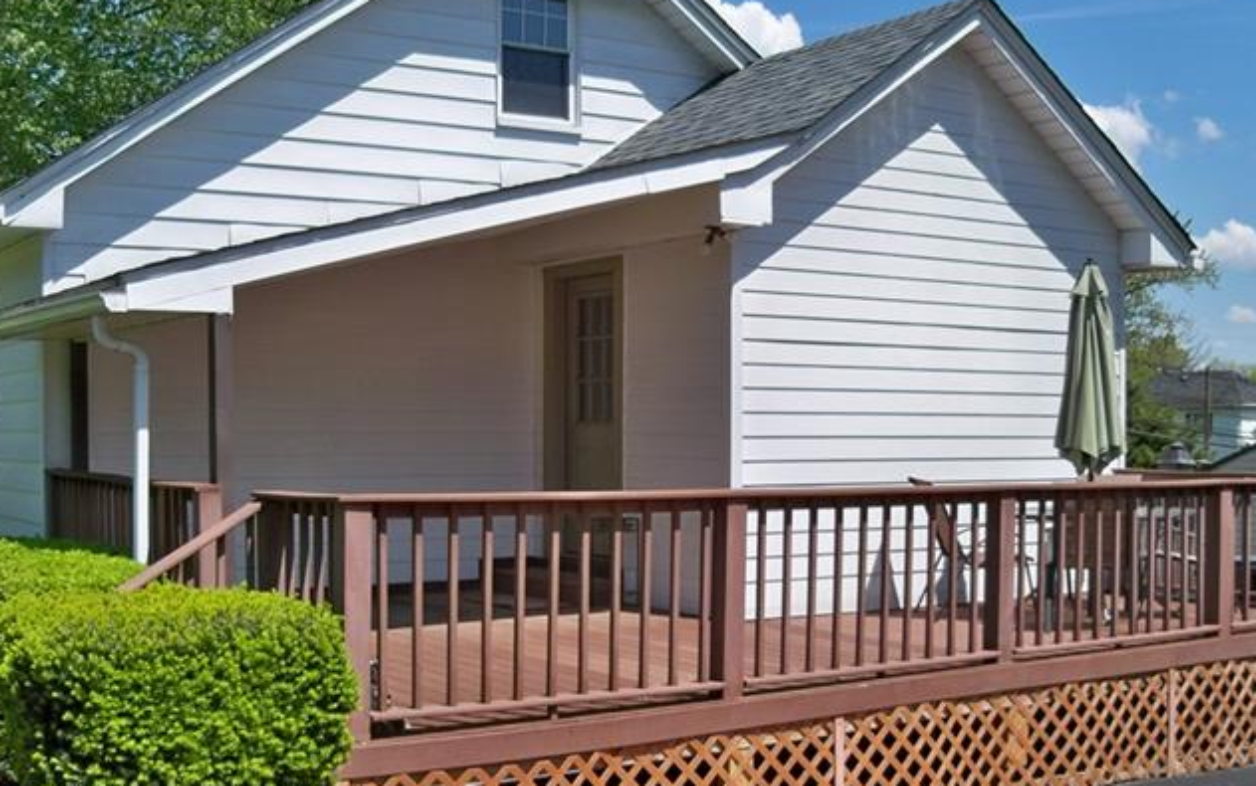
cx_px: 559
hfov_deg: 42.6
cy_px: 474
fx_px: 1610
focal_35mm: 47
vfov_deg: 27.4
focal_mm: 6.2
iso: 64
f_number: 3.5
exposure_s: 1/800
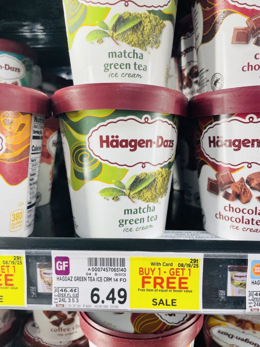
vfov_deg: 67.3
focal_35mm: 26
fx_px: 260
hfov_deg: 53.1
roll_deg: +0.3
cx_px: 130
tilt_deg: -5.3
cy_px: 174
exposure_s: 1/120
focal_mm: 4.2
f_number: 1.6
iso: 125
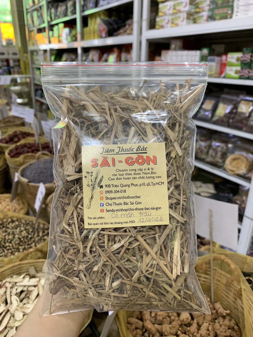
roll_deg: -0.6
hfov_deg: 53.1
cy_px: 168
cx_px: 126
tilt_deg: -21.4
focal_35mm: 26
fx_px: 253
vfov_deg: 67.3
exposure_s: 1/50
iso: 250
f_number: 1.8
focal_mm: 4.25
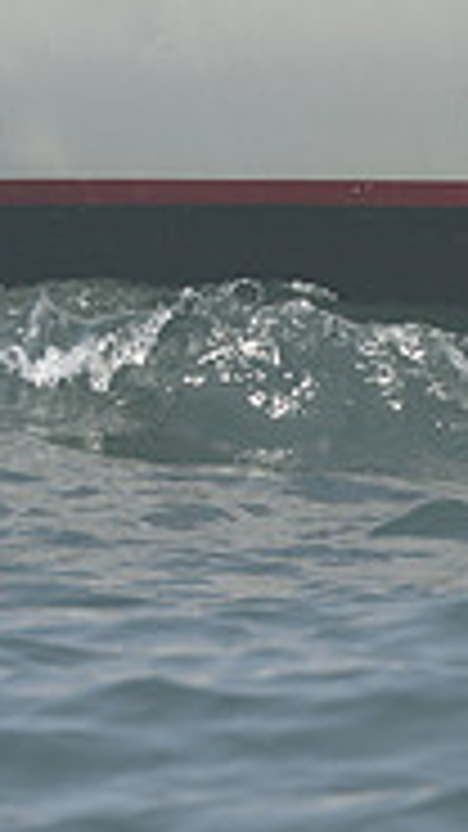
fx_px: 14501
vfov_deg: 3.3
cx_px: 236
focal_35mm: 657
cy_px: -108
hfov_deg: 1.8
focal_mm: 200
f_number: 9
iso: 280
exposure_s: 1/1000
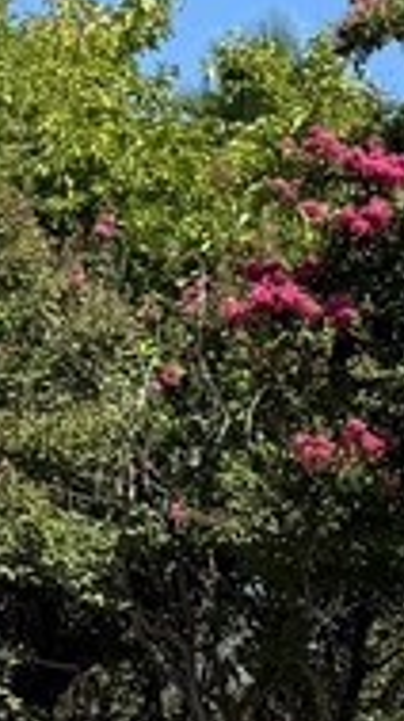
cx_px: 1227
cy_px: 538
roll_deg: +2.7
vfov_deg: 15.1
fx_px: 2710
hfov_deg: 7.5
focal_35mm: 142
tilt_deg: +7.1
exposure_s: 1/3145
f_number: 1.78
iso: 80
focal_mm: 6.76
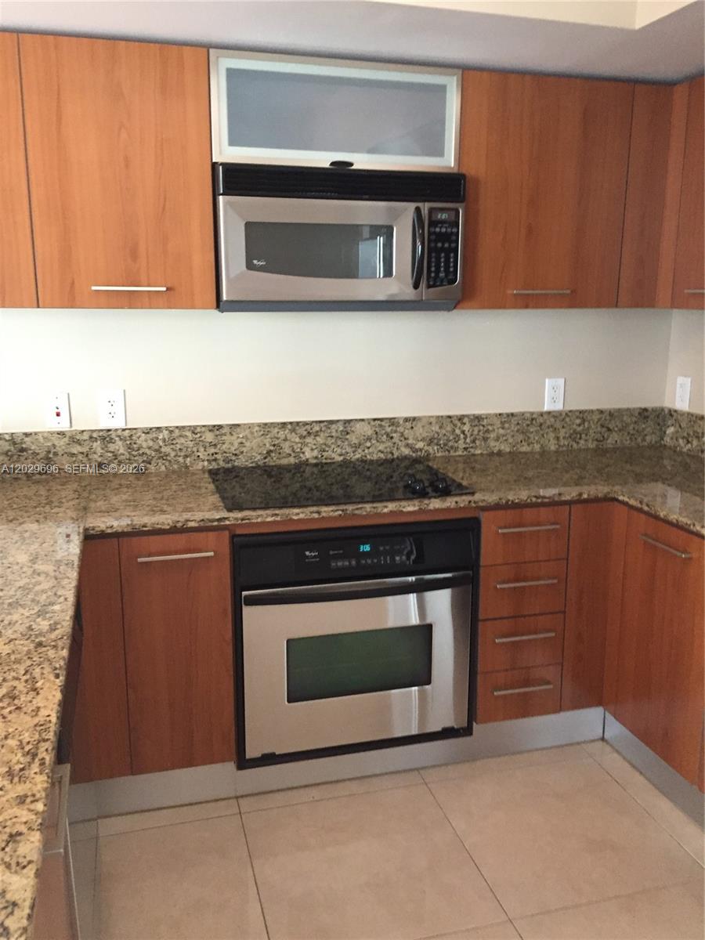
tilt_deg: -11.8
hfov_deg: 48.2
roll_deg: -1.2
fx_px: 787
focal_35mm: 29
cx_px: 352
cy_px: 470
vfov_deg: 61.7
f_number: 2.2
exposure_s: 1/30
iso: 200
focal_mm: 4.15
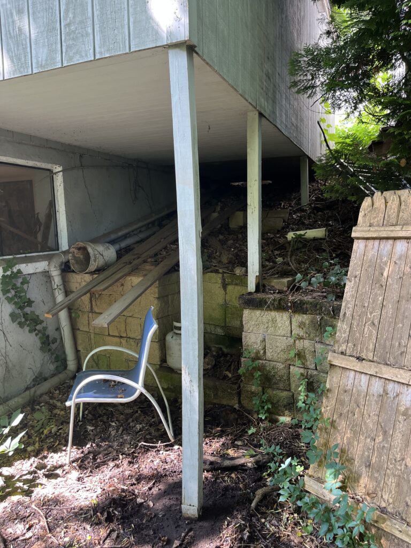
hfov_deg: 53.1
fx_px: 412
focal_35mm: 26
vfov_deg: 67.3
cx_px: 206
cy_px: 274
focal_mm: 5.1
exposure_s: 1/121
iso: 125
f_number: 1.6
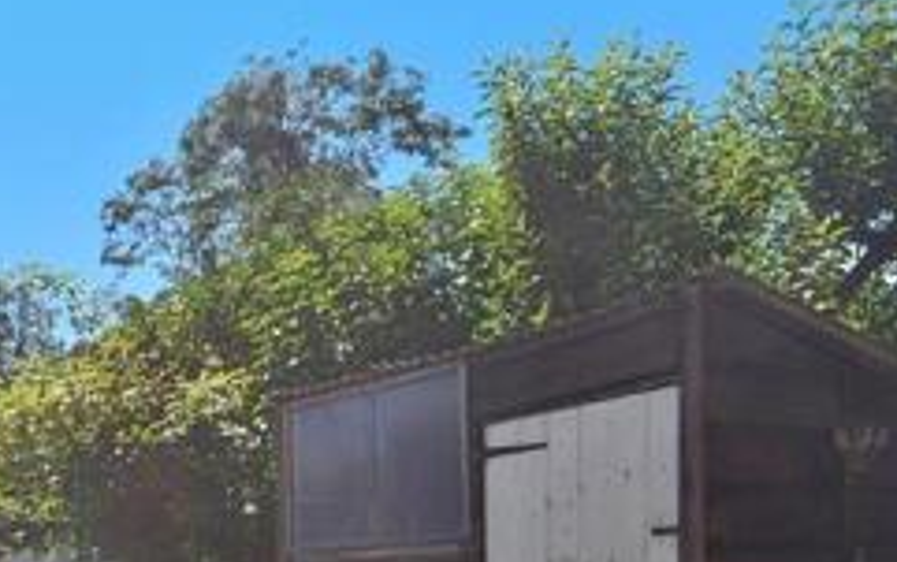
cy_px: 640
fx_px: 1167
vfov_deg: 24.9
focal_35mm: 48
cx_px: -138
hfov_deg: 34.8
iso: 200
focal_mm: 11.5
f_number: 16
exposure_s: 1/160
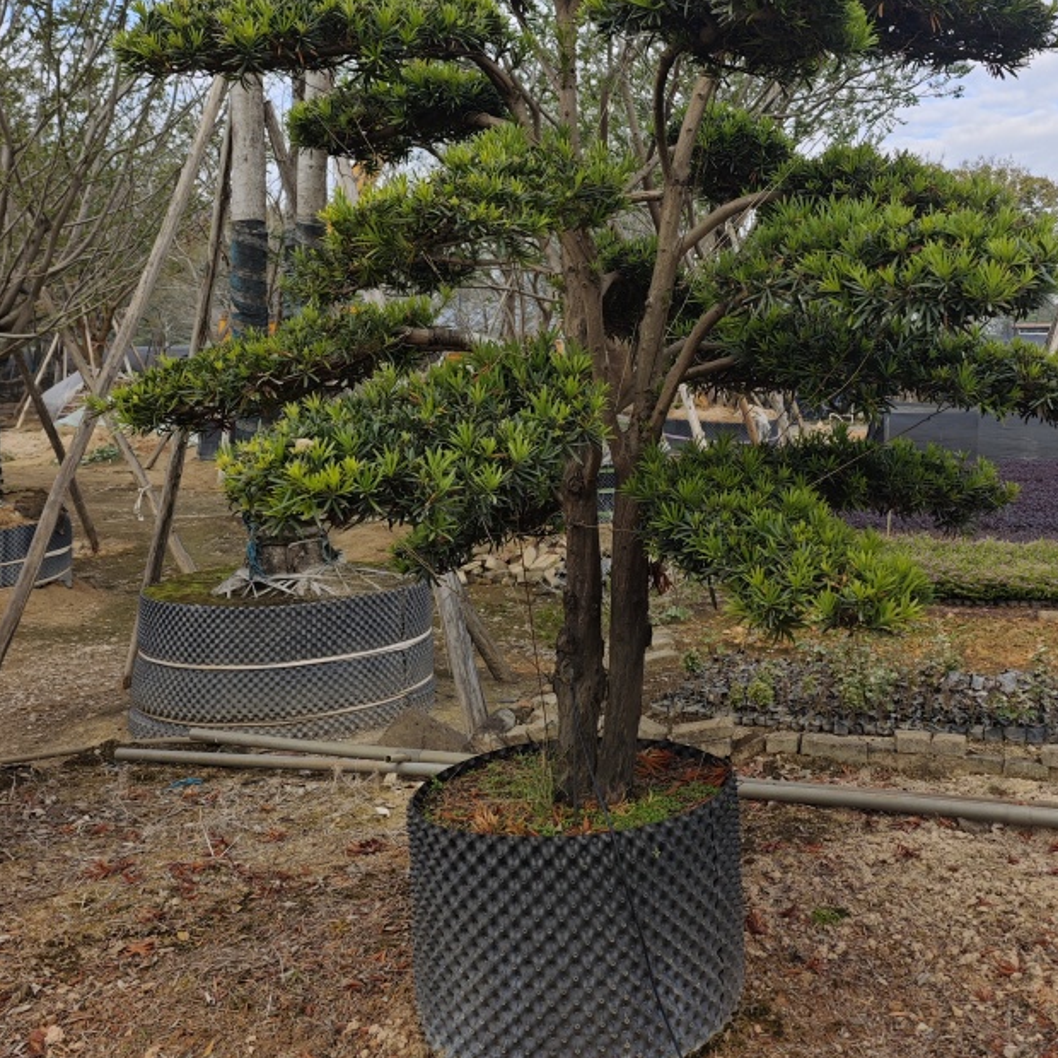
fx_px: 1210
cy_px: 354
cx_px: 652
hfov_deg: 46.9
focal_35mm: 35
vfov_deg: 46.5
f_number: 1.6
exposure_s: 1/1486
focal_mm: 6.55
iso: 50
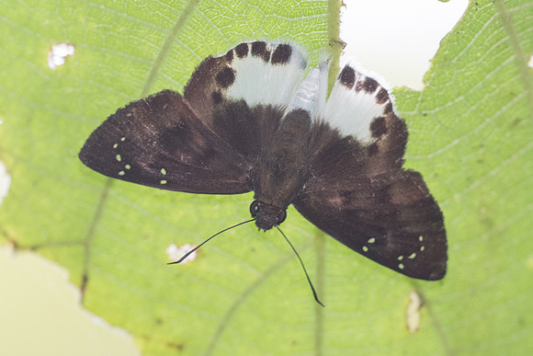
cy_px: 203
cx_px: 266
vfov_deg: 2.8
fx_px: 7323
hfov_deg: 4.2
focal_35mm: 495
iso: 1000
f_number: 5
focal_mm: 150
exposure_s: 1/250
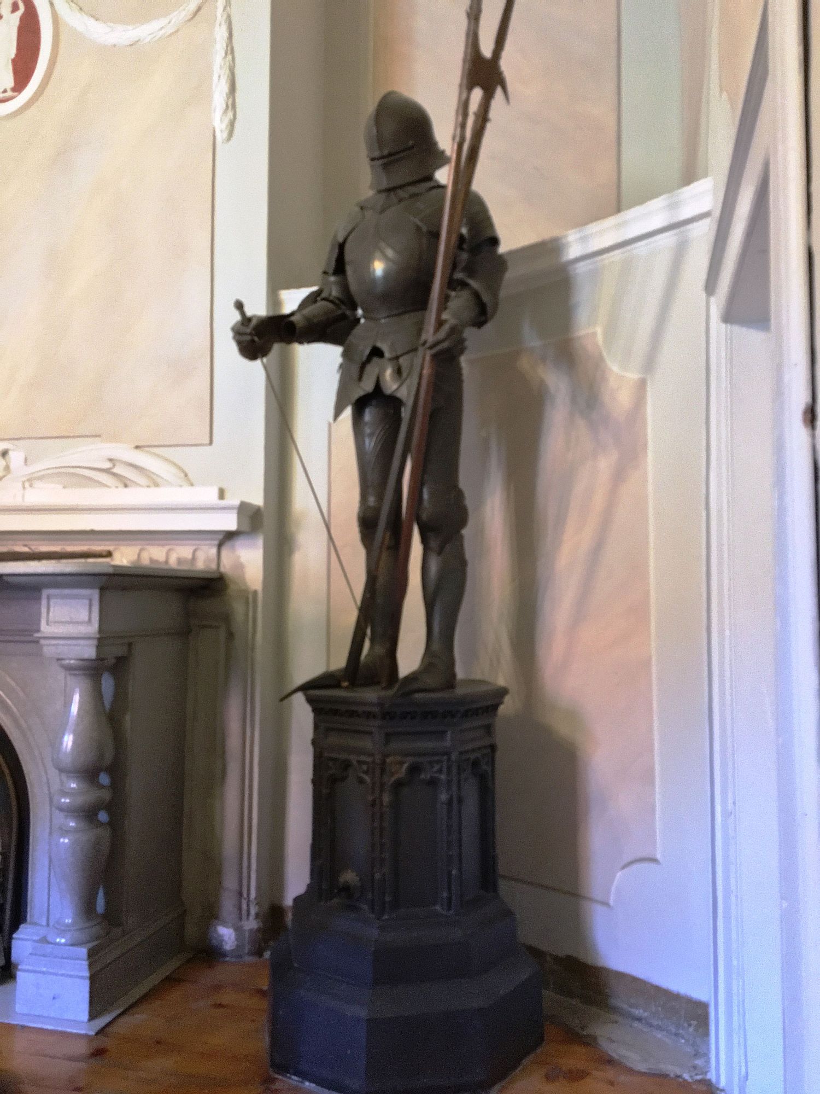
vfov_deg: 61.7
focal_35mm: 29
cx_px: 410
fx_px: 916
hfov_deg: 48.2
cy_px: 547
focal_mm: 4.15
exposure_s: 1/17
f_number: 2.2
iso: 200
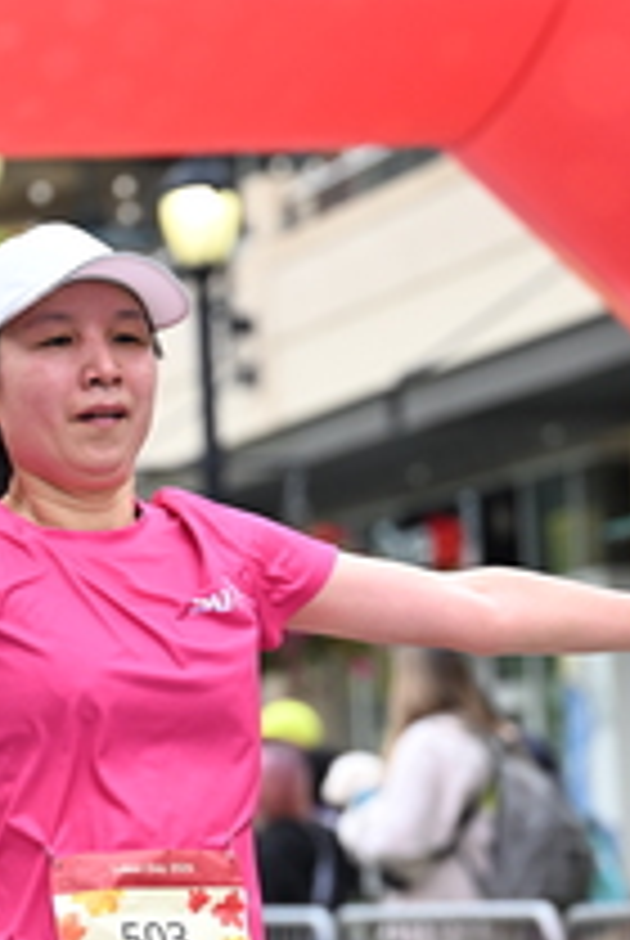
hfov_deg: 7.2
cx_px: 196
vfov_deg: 10.7
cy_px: 621
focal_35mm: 192
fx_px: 5023
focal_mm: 73
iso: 640
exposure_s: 1/2000
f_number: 2.8
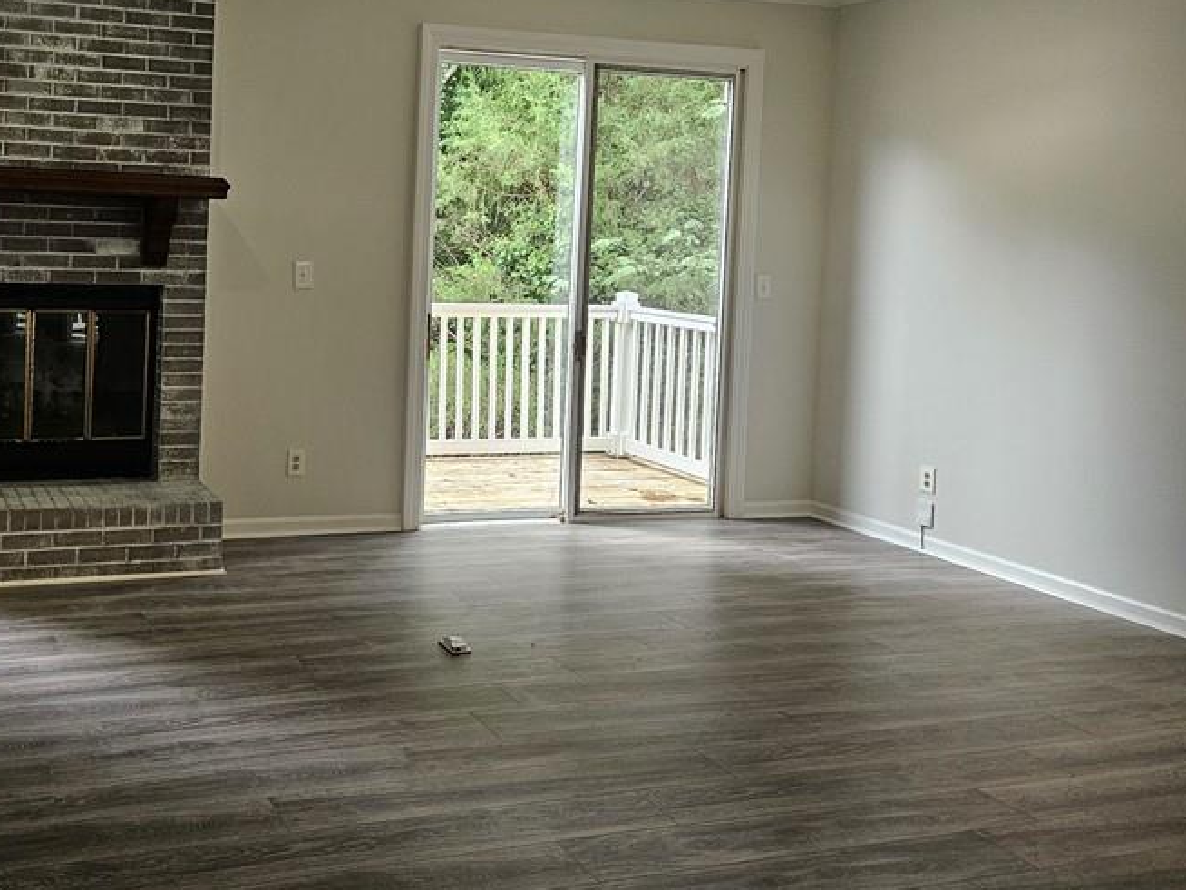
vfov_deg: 39.1
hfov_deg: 48.9
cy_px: 281
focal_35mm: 36
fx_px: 1234
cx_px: 270
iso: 500
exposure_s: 1/120
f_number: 1.8
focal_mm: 5.4
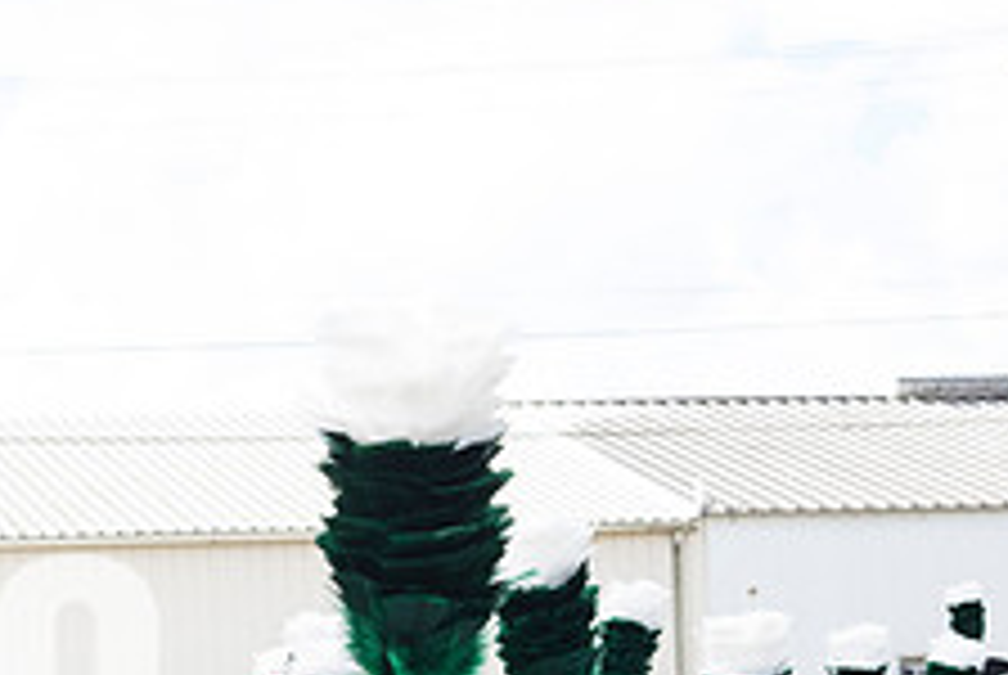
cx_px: -180
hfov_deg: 18.3
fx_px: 2972
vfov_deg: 12.7
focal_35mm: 106
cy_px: 767
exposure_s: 1/200
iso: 400
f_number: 6.4
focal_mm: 27
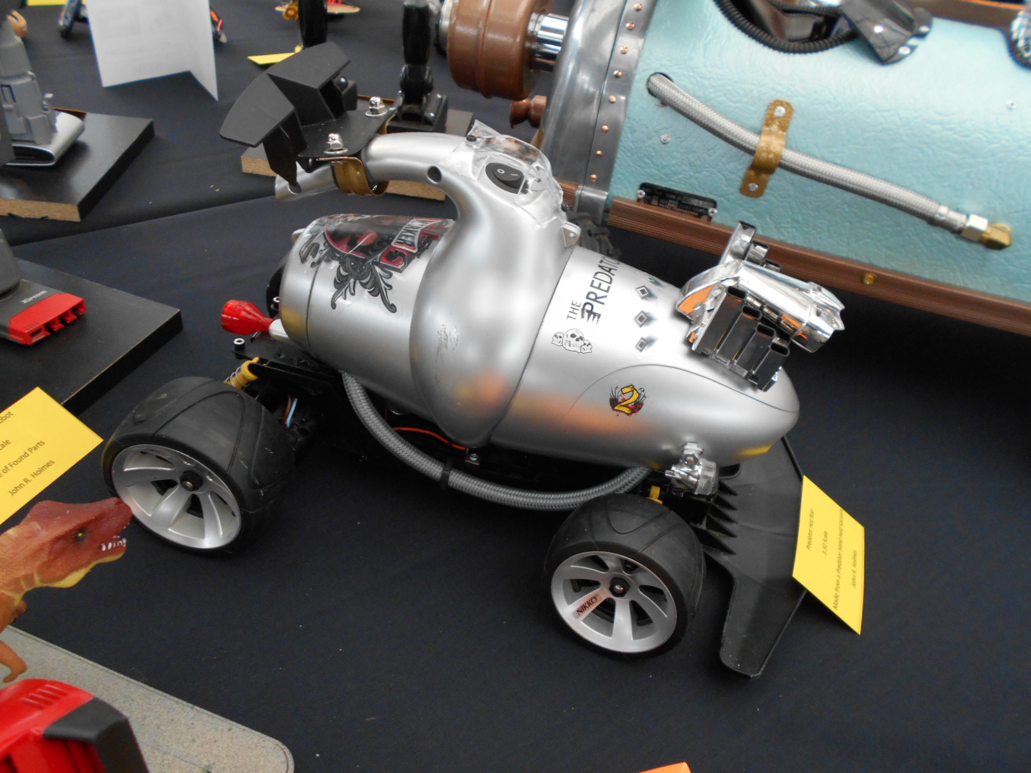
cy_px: 386
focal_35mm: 26
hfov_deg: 67.3
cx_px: 516
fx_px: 774
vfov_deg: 53.1
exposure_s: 1/30
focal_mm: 4.6
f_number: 3.2
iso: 250
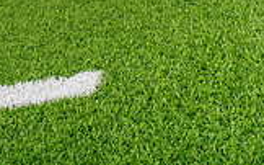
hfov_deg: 21.0
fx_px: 712
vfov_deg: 11.4
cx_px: 103
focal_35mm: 99
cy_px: -201
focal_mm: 35
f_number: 7.1
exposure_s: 1/250
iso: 160
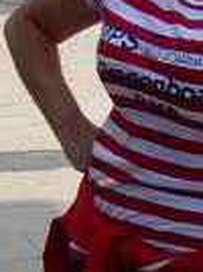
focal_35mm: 182
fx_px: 1428
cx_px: 142
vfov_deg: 10.9
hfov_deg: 8.1
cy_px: 171
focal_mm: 6.3
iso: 50
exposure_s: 1/324
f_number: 4.6
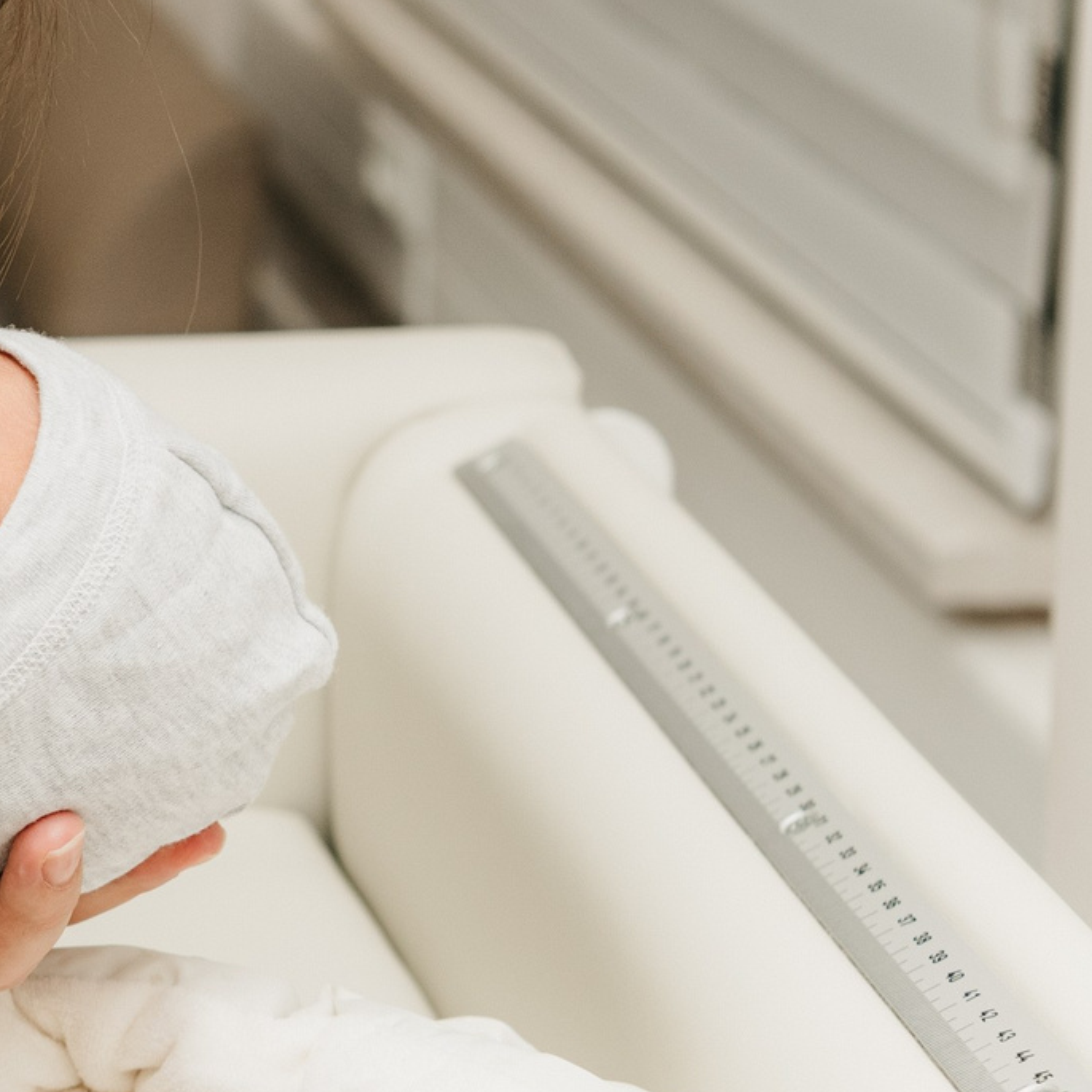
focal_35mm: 144
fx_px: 5139
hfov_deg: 11.7
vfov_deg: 12.1
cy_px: 138
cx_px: -473
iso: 200
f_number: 4.5
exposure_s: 1/160
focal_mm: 44
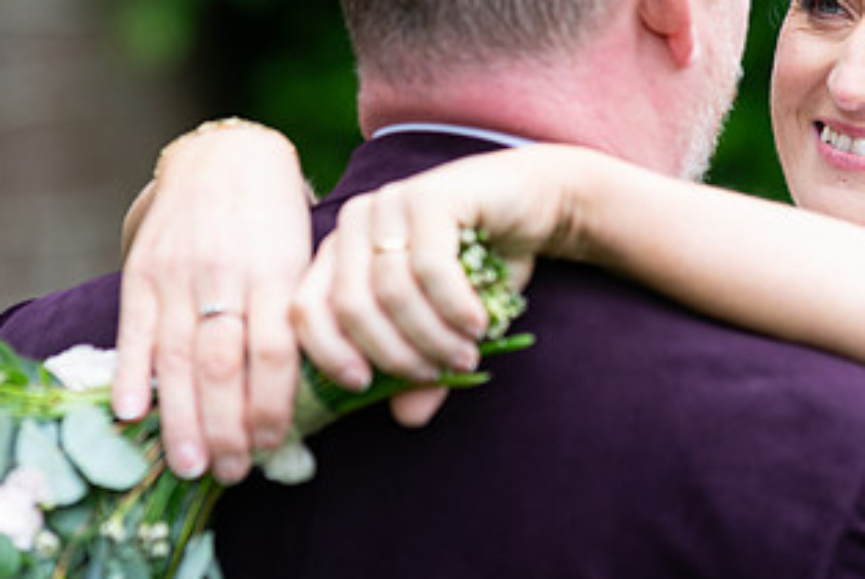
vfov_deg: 4.8
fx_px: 6878
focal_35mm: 286
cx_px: 540
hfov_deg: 7.2
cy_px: 227
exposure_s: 1/200
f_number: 3.5
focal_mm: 155
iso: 250
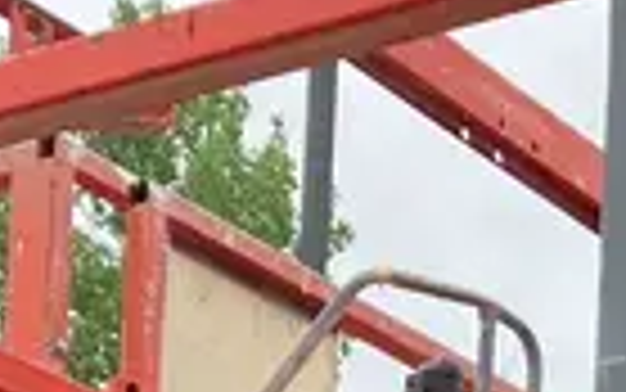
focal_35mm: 157
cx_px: 838
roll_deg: -2.6
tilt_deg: +0.4
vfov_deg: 7.1
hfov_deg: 12.8
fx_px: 2680
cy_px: 1322
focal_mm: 3.99
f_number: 1.8
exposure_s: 1/374
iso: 32
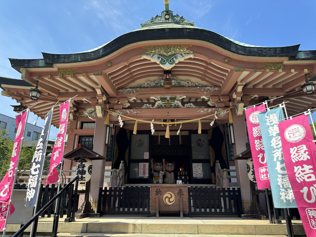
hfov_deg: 71.6
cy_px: 118
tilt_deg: +18.9
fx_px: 219
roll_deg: -0.4
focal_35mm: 24
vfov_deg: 56.8
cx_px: 158
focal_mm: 6.86
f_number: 1.78
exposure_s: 1/1171
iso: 80
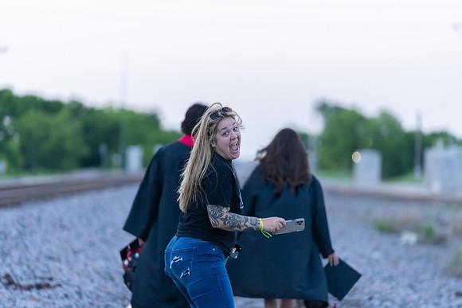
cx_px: 231
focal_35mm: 184
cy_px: 154
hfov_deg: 11.2
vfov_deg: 7.5
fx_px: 2362
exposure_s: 1/320
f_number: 2.8
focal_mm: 184
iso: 1600
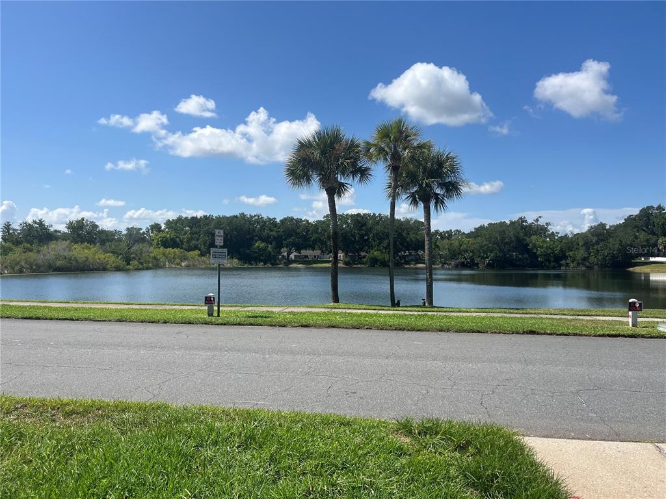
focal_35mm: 26
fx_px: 500
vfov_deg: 53.1
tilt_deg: -0.6
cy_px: 250
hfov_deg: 67.3
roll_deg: +0.9
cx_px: 333
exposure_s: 1/4310
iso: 50
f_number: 1.6
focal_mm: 5.1
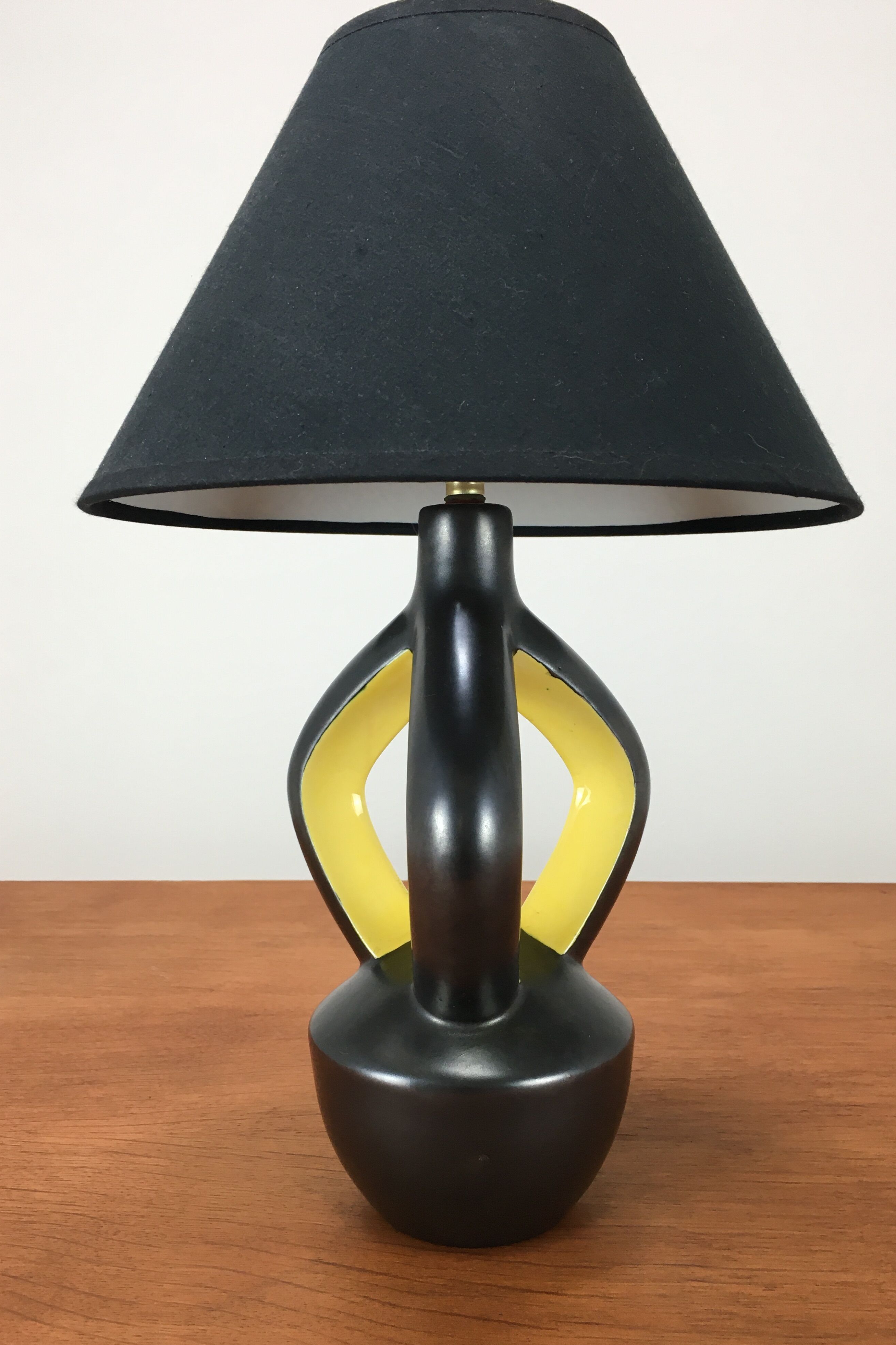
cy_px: 669
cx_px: 467
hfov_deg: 42.3
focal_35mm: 31
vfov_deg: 60.3
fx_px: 1157
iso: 32
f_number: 2.2
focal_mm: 4.15
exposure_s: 1/33
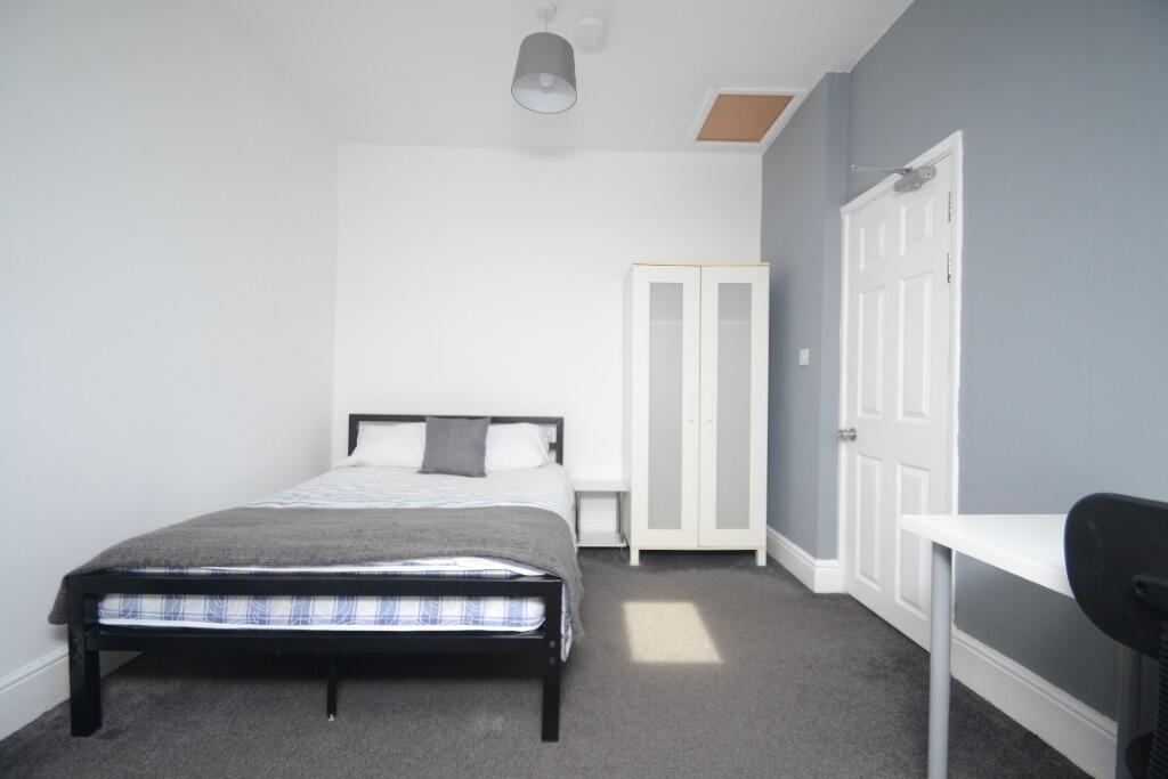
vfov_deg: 77.3
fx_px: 487
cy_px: 390
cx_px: 584
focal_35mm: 15
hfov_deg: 100.4
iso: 400
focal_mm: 10
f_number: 4
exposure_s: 1/160
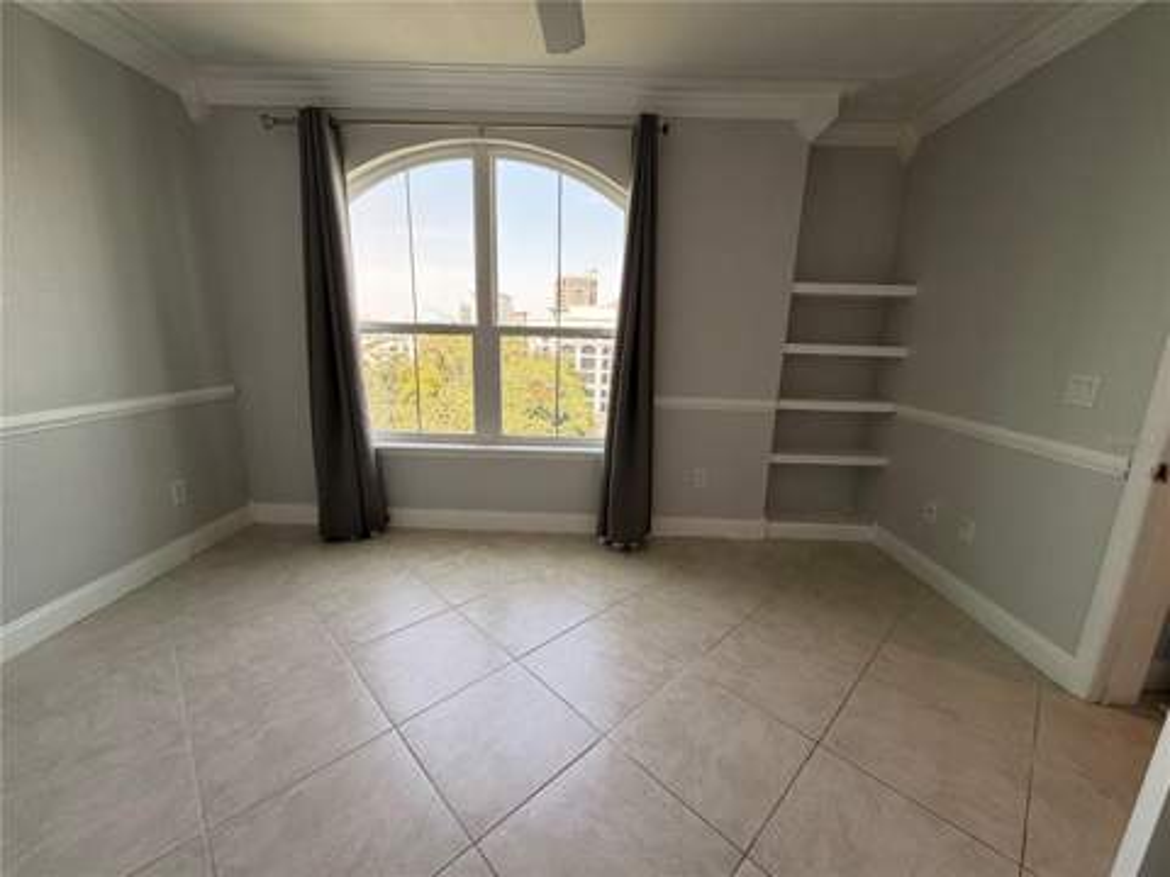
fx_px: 473
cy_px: 438
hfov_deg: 102.1
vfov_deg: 85.7
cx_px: 585
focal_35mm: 14
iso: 100
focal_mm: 2.22
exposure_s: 1/121
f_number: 2.2
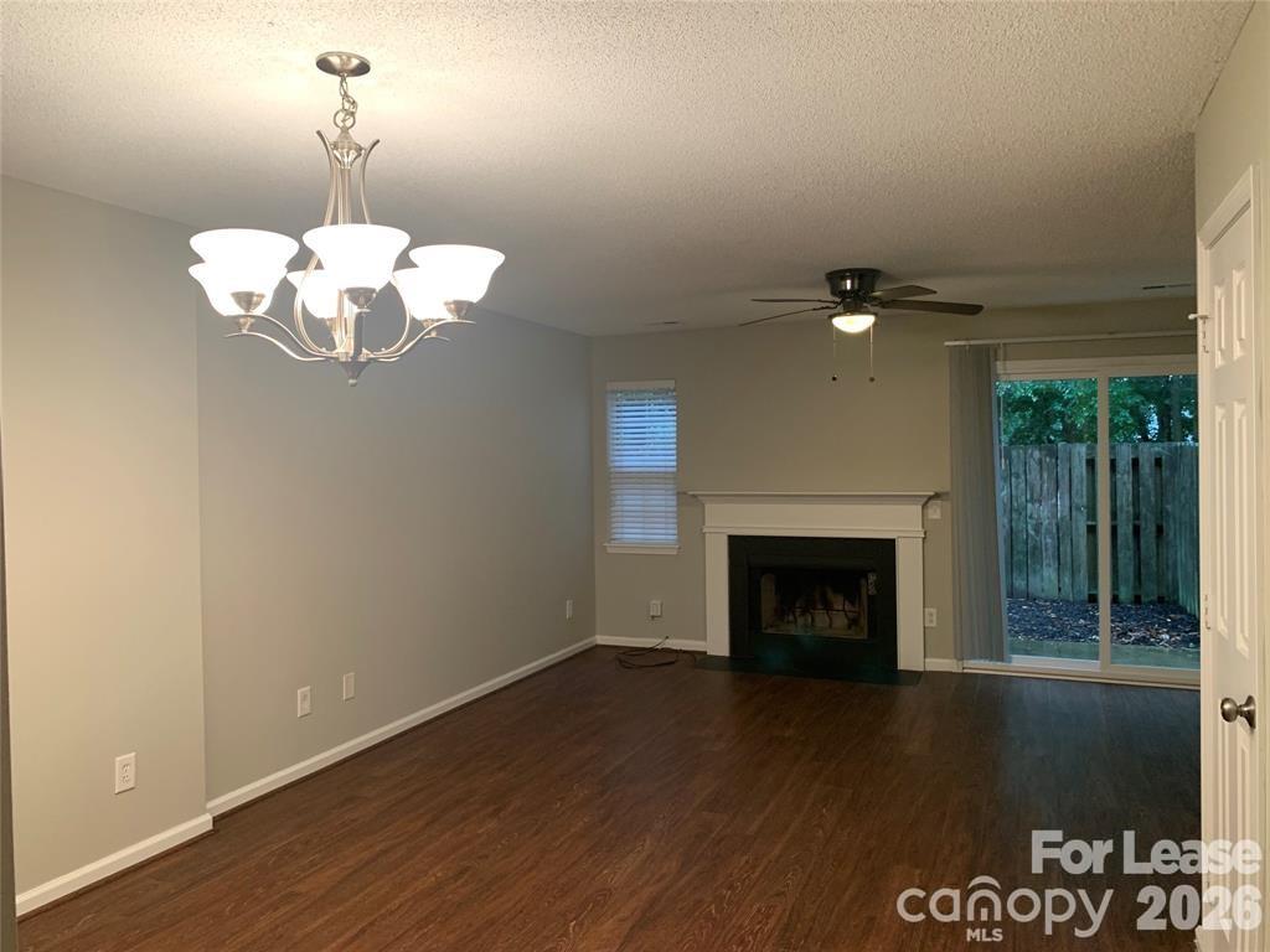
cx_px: 635
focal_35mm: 26
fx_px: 954
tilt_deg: +0.0
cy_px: 476
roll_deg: +1.4
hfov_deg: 67.3
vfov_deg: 53.1
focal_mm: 4.25
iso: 100
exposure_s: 1/60
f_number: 1.8
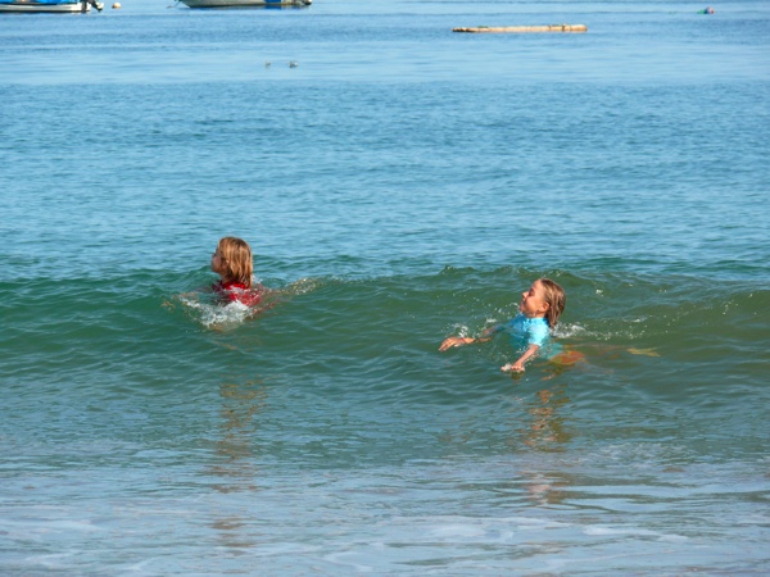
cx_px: 385
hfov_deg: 6.7
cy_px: 288
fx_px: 6562
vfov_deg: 5.0
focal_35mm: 295
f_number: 5.6
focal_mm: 62.5
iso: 100
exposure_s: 1/320
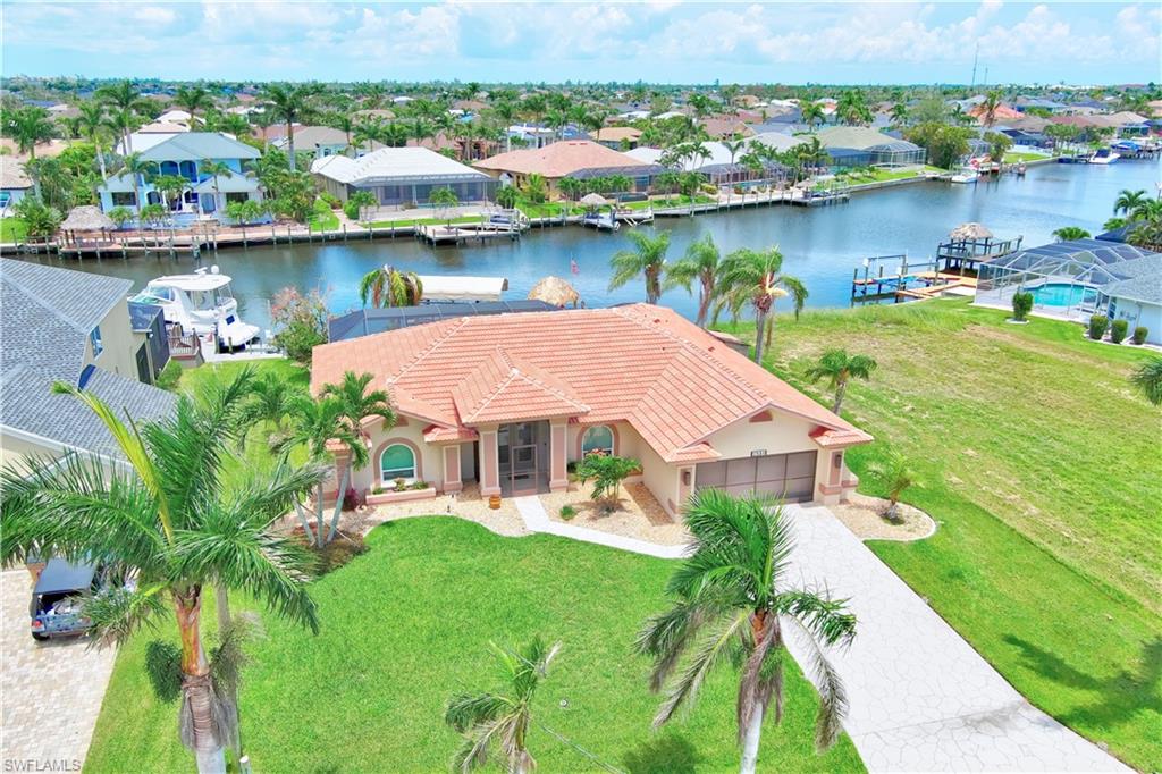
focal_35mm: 29
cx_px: 581
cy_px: 387
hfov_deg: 63.7
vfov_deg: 44.9
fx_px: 936
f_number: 2.8
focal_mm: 10.6
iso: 100
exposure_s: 1/1377
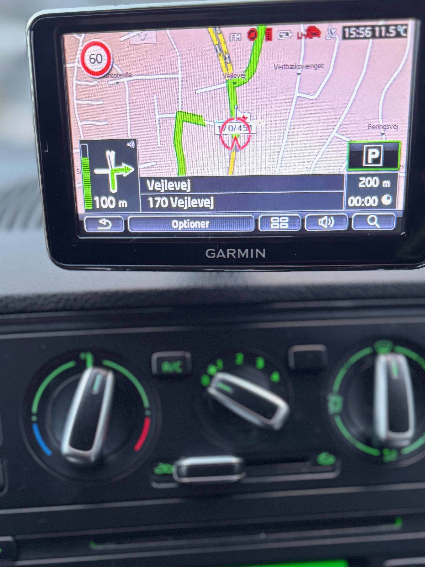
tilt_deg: -26.0
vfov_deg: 46.2
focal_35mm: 39
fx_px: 638
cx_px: 226
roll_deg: -2.3
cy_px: 424
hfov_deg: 36.8
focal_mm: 6.76
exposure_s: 1/60
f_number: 1.78
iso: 640
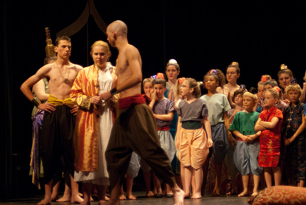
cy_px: 102
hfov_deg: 21.9
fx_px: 791
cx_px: 153
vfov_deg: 14.7
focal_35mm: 93
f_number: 2.8
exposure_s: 1/160
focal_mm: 62
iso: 1000
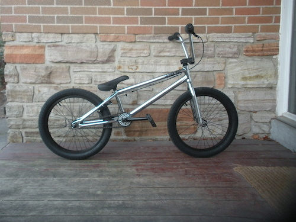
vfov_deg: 40.7
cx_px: 148
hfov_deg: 52.6
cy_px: 111
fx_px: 299
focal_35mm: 35
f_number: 3.5
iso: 400
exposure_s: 1/57
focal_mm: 6.3
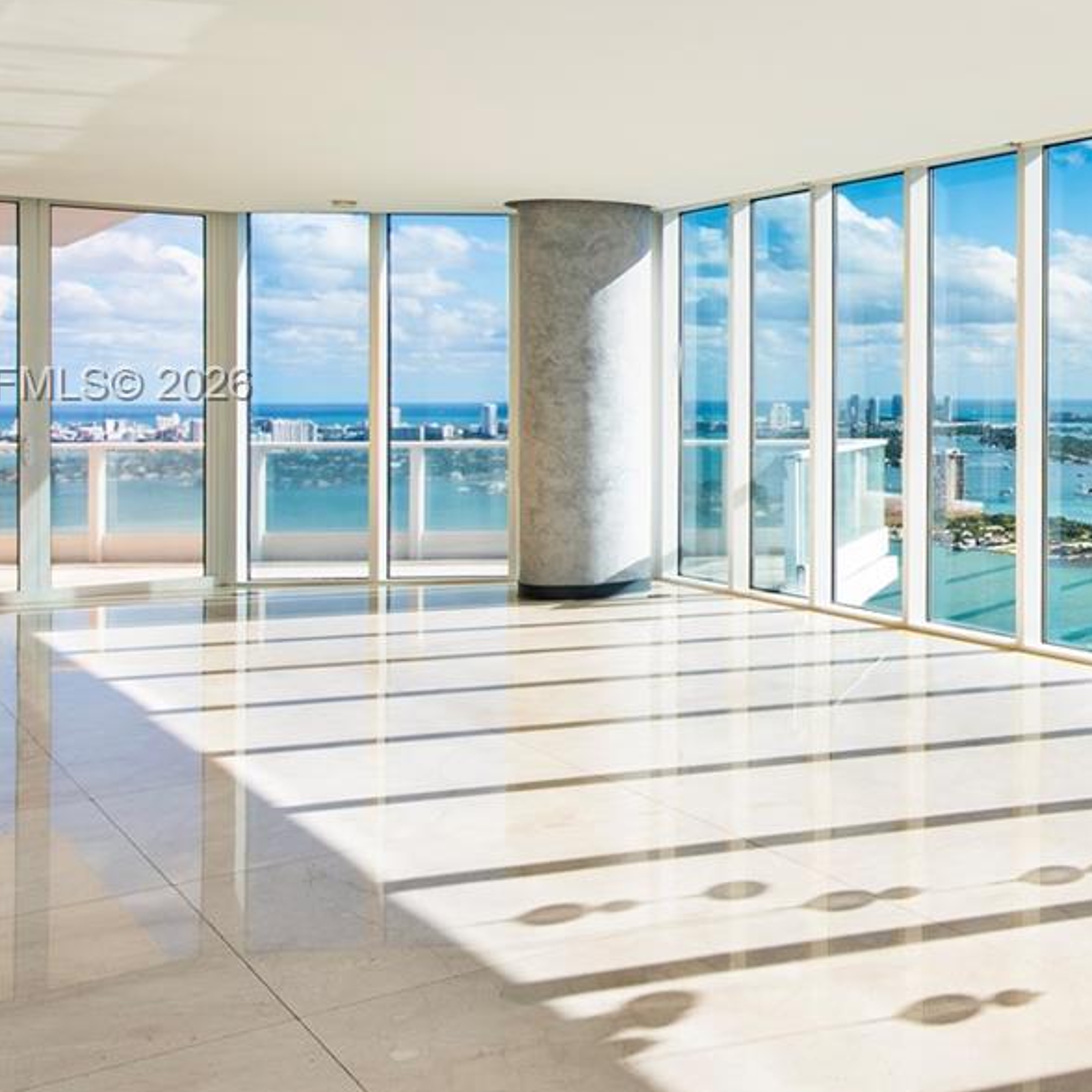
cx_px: 1159
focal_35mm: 37
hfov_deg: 38.4
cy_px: 387
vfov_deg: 44.4
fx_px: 1321
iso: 100
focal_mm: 16
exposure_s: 1/60
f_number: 10
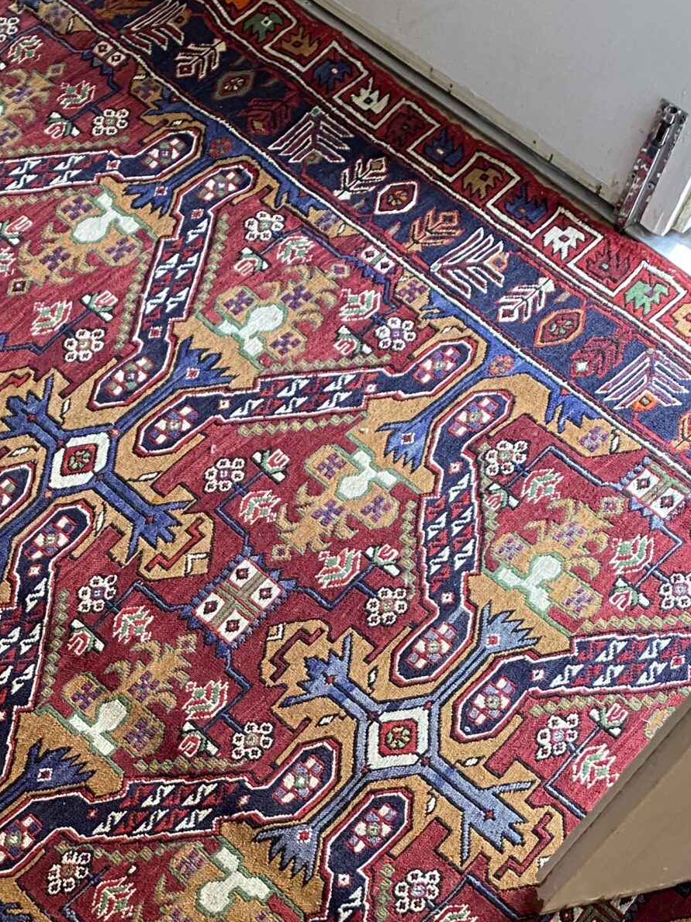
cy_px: 767
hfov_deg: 25.4
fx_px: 1491
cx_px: 86
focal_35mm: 56
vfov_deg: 33.2
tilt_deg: -66.7
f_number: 1.8
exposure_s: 1/50
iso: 200
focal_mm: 4.25
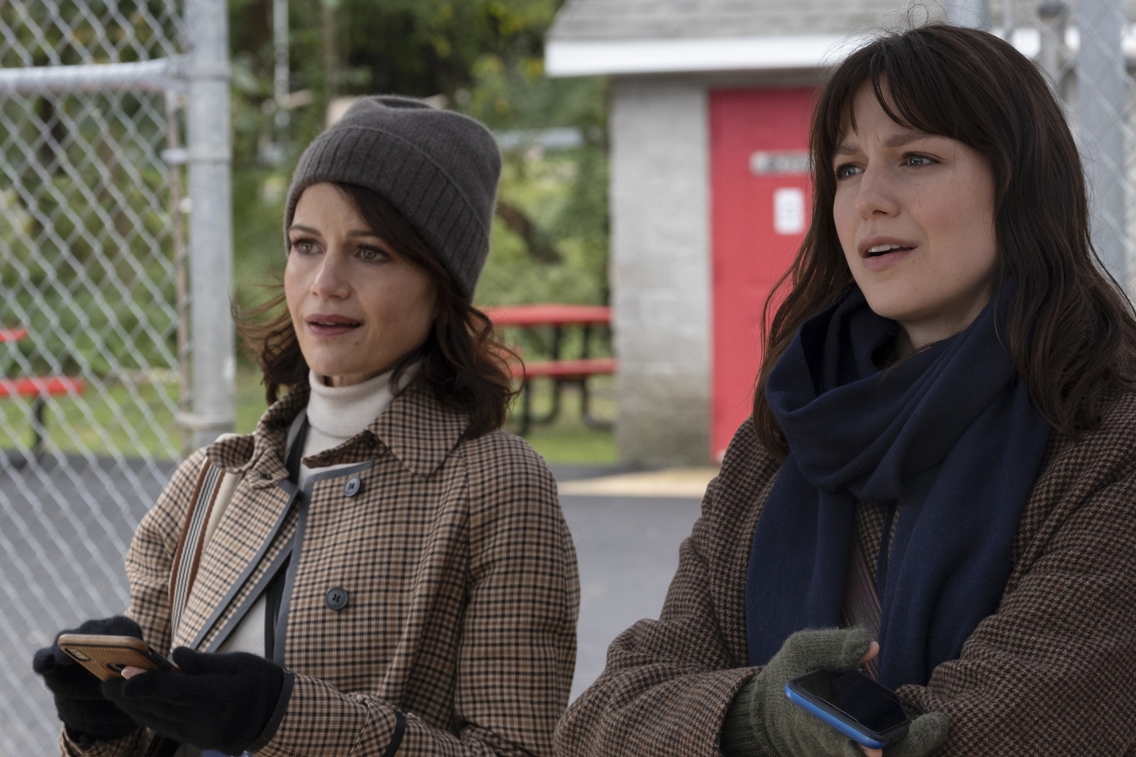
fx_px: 3597
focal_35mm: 114
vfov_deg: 12.0
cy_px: 413
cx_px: 691
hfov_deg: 17.9
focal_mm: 61
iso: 500
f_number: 5.6
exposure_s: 1/320
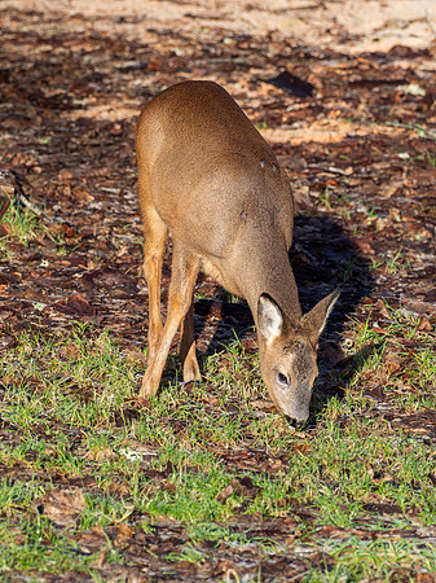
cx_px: 211
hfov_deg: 1.8
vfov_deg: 2.4
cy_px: 292
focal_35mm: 829
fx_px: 13932
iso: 250
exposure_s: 1/800
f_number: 4.5
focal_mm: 300
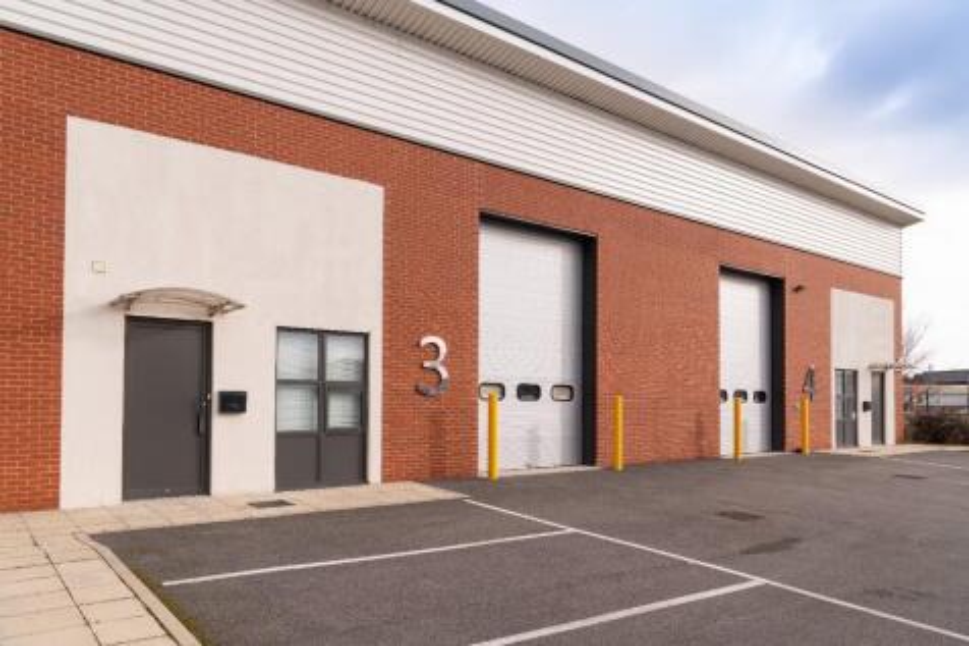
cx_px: 484
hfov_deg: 73.8
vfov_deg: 53.1
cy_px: 323
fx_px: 646
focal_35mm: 24
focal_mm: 24
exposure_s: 1/160
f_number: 8
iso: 80
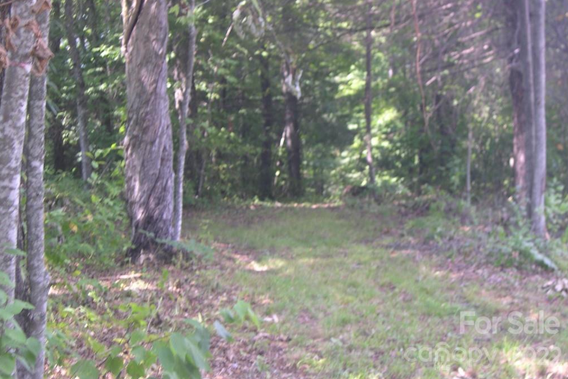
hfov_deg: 26.6
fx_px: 1199
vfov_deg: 18.0
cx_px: 285
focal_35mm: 76
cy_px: 177
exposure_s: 1/30
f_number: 3.8
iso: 112
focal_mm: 15.3
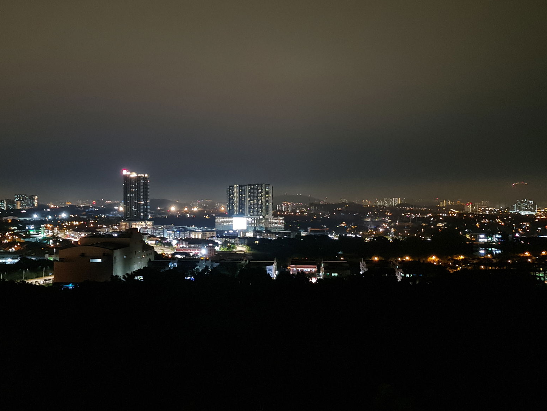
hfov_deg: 58.2
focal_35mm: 31
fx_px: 490
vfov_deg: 45.4
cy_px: 205
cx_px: 240
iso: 1250
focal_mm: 7
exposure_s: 1/13
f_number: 1.8
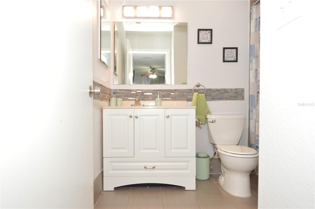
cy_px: 104
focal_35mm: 18
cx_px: 158
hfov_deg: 90.1
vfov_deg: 67.3
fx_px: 157
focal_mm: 12
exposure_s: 1/60
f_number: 4
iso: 500
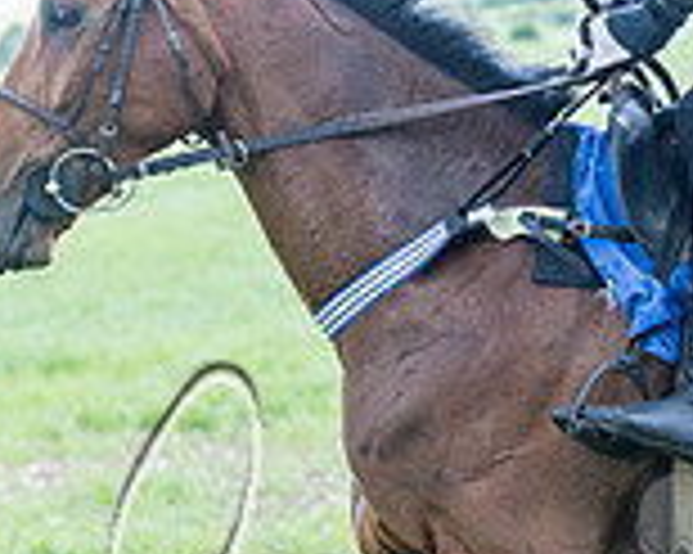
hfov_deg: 6.3
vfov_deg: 5.1
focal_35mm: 305
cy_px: 237
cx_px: 758
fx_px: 6252
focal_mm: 70
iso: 800
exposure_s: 1/1600
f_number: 4
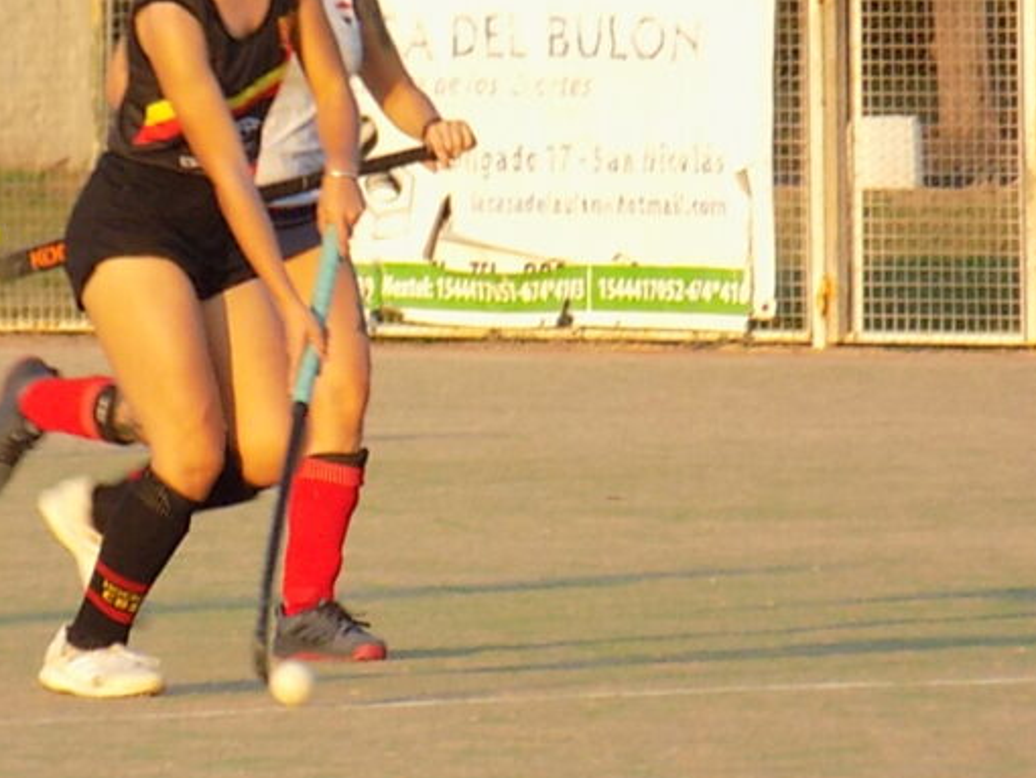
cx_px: 366
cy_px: 291
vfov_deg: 3.2
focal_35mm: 466
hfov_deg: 4.3
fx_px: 13953
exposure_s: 1/250
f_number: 5.9
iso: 280
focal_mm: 56.4
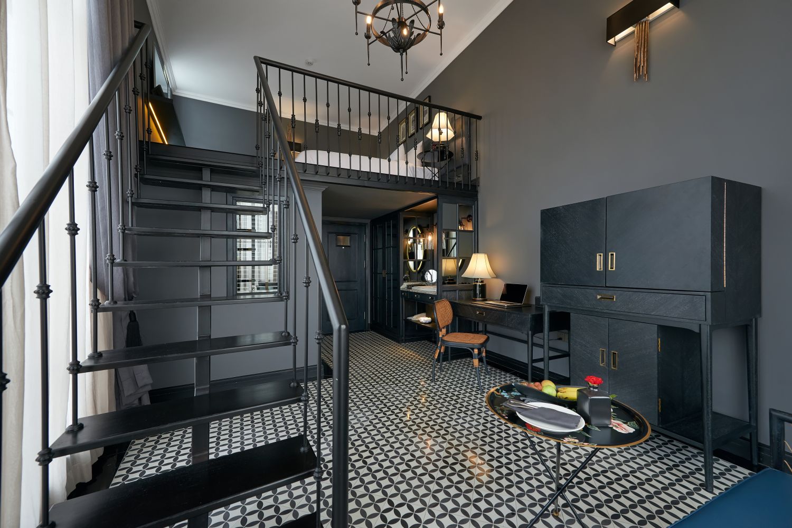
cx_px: 396
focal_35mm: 14
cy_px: 264
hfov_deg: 104.3
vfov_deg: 81.2
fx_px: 308
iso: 500
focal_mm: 14
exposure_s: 1/10
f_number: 6.3
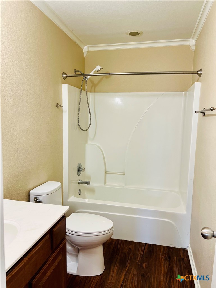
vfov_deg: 67.3
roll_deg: -1.0
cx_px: 108
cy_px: 144
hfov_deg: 53.1
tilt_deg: -6.3
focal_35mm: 26
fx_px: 216
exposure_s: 1/60
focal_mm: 5.7
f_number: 1.5
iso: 80
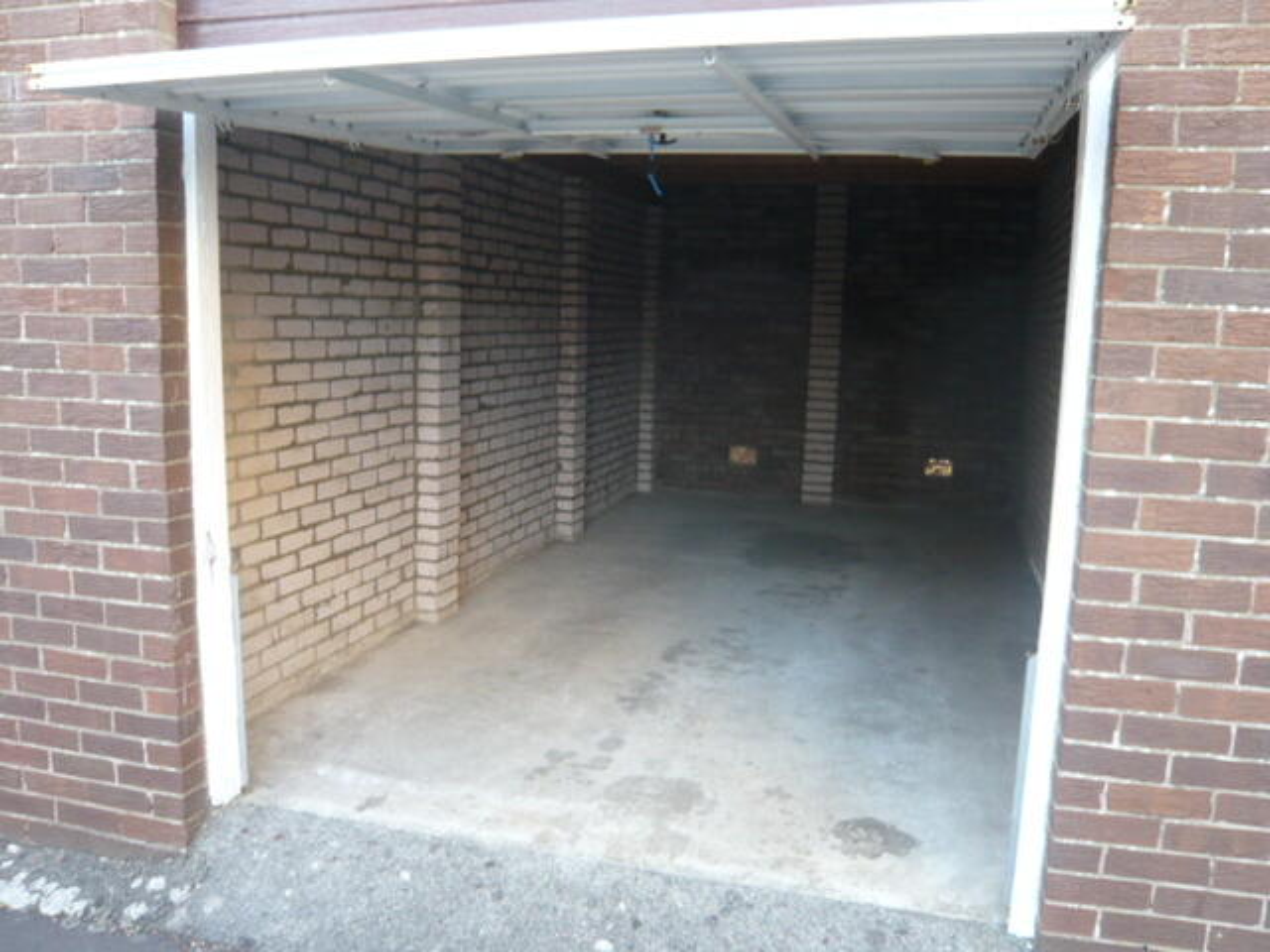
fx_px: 1027
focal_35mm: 28
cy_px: 476
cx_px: 635
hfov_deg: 63.4
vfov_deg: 49.7
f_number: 2.8
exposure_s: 1/30
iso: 160
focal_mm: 4.6
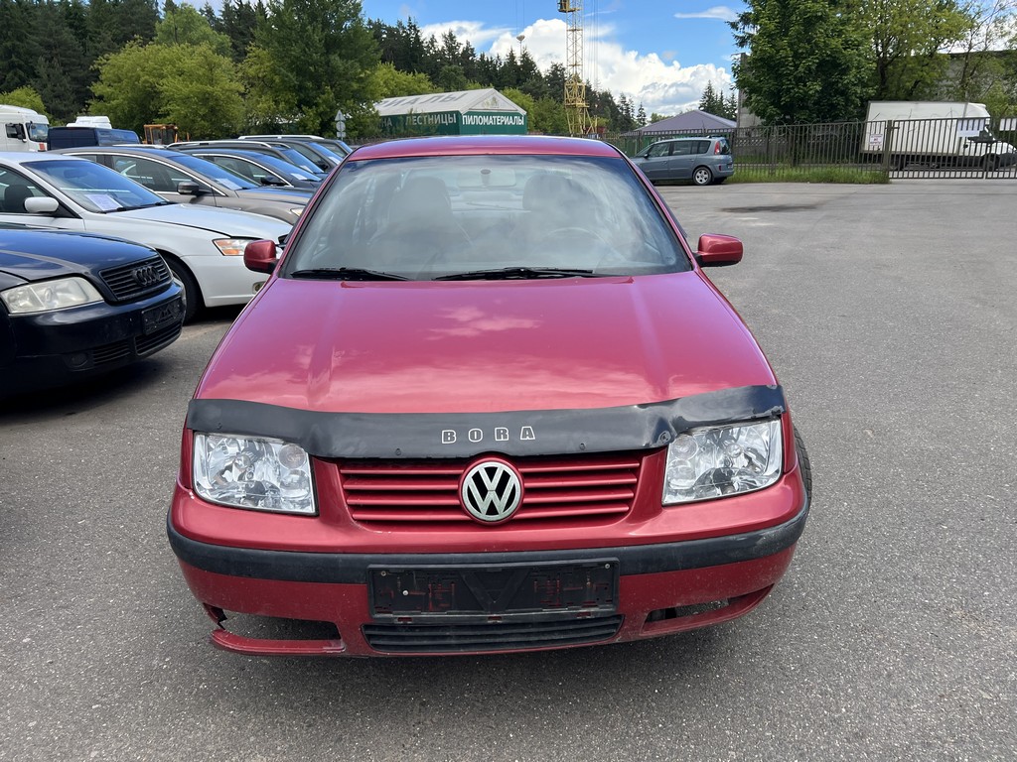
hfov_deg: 67.3
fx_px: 764
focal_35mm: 26
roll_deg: +1.4
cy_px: 381
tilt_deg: -17.3
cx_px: 508
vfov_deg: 53.1
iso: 50
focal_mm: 5.7
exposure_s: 1/1159
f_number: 1.5
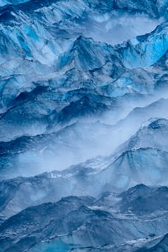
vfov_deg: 2.6
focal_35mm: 797
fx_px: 5579
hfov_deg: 1.7
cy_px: 79
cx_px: 112
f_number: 10
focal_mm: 350
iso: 125
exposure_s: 1/250
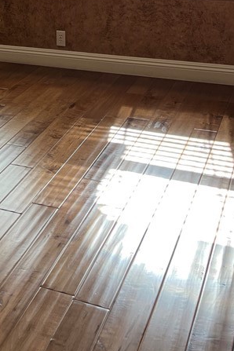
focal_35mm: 62
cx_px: -13
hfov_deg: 21.0
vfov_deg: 30.5
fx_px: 604
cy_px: 15
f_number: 1.6
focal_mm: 5.1
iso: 32
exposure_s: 1/122
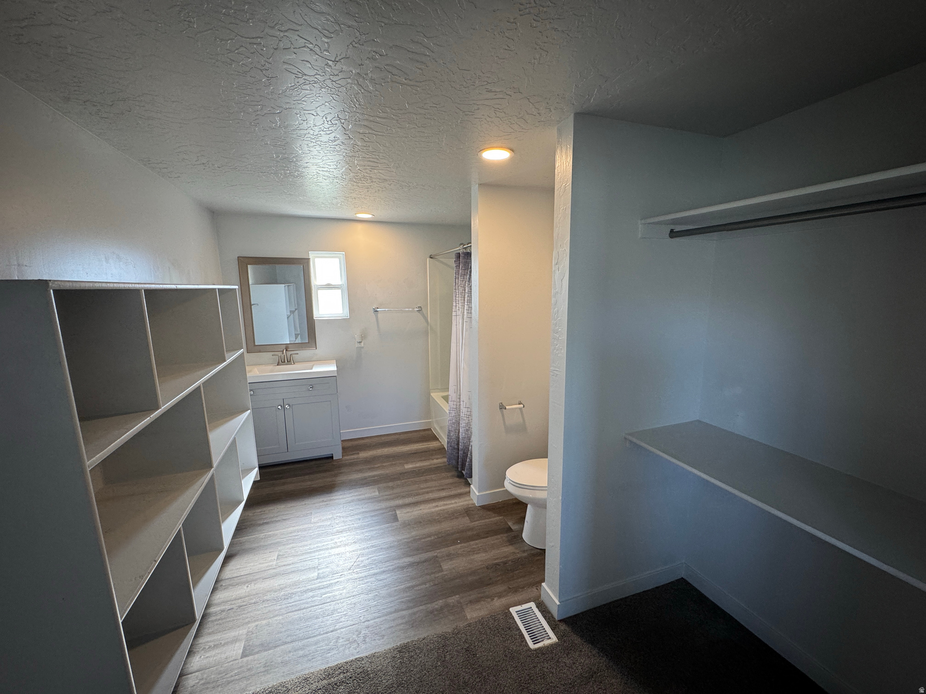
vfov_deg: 85.7
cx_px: 463
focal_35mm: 14
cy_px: 347
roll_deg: +1.1
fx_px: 375
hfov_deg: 102.1
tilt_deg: -11.5
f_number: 2.2
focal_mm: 2.22
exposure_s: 1/120
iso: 250
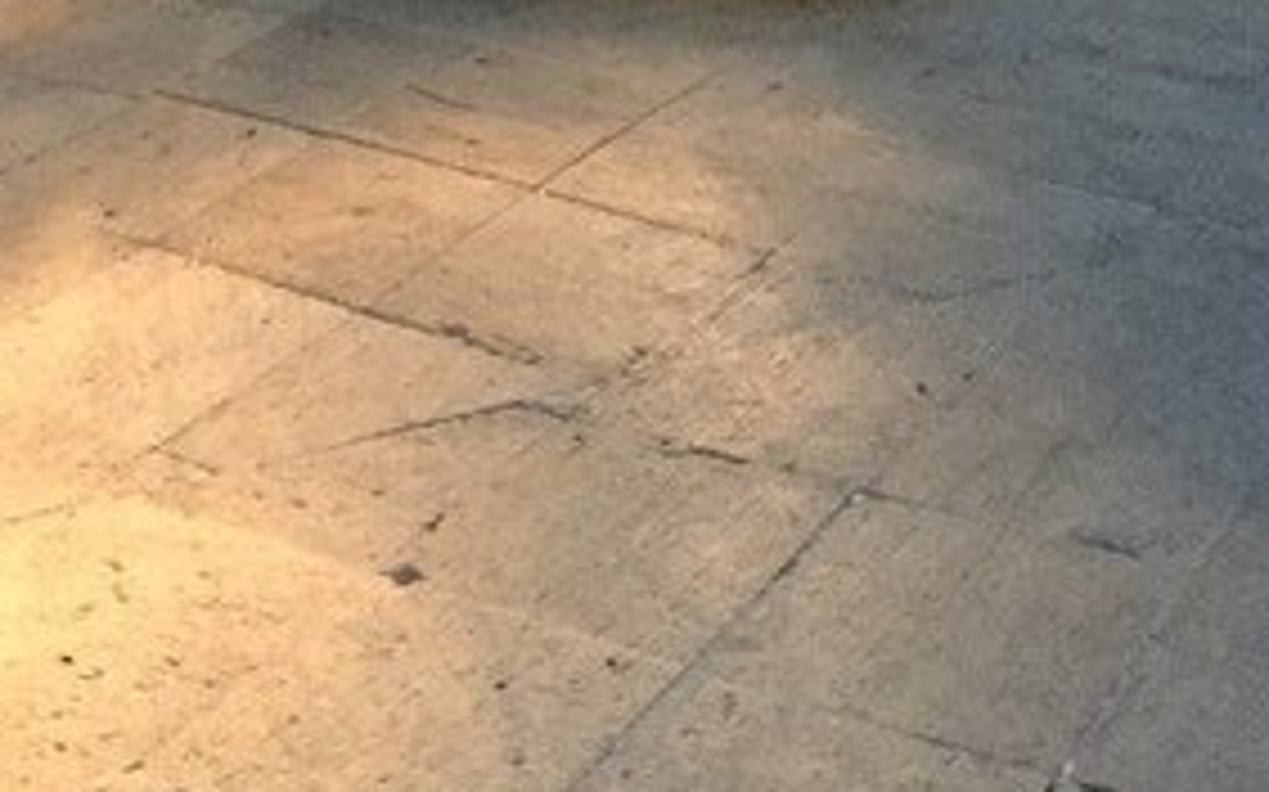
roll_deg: +3.9
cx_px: 590
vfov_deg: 16.9
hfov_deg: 28.6
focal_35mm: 72
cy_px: -268
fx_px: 2489
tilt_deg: -14.2
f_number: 2.2
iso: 400
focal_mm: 4.15
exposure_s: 1/17
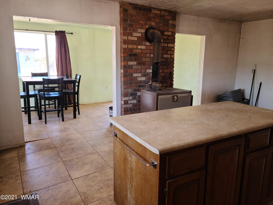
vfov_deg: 49.7
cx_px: 136
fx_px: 221
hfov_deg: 63.4
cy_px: 102
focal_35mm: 28
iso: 80
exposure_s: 1/59
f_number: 2
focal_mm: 5.9
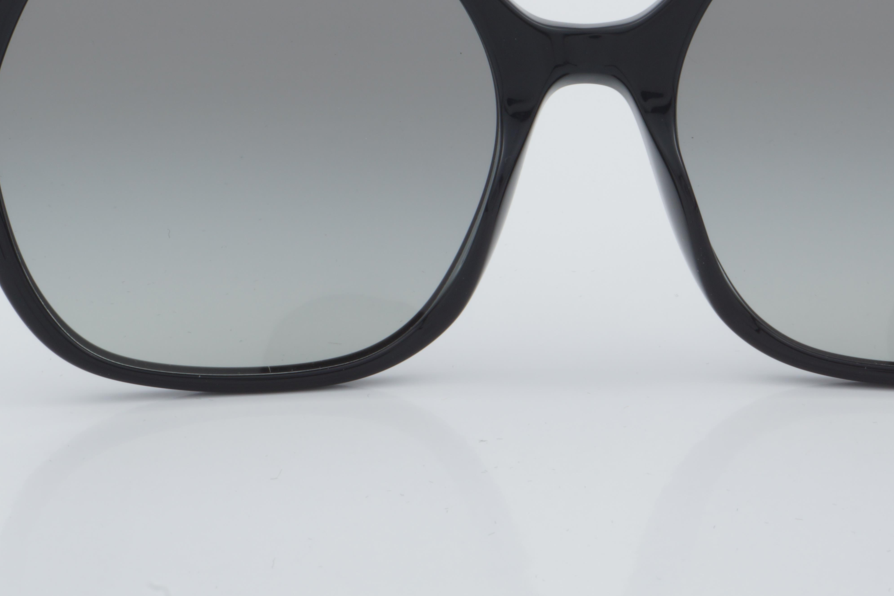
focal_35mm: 125
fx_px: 3098
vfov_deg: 11.0
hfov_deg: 16.4
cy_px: 155
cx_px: 585
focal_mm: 55
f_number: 32
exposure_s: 1/4
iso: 100
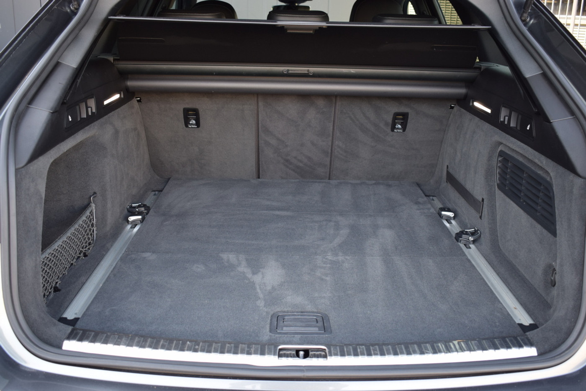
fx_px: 586
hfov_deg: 53.1
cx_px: 293
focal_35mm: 36
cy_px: 196
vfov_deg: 36.9
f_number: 4
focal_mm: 24
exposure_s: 1/60
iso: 400
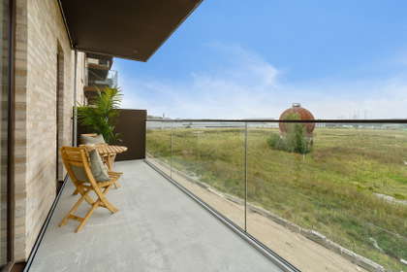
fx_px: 170
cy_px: 136
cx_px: 204
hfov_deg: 100.4
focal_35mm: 15
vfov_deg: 77.3
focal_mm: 10
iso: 200
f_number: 8
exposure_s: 1/160
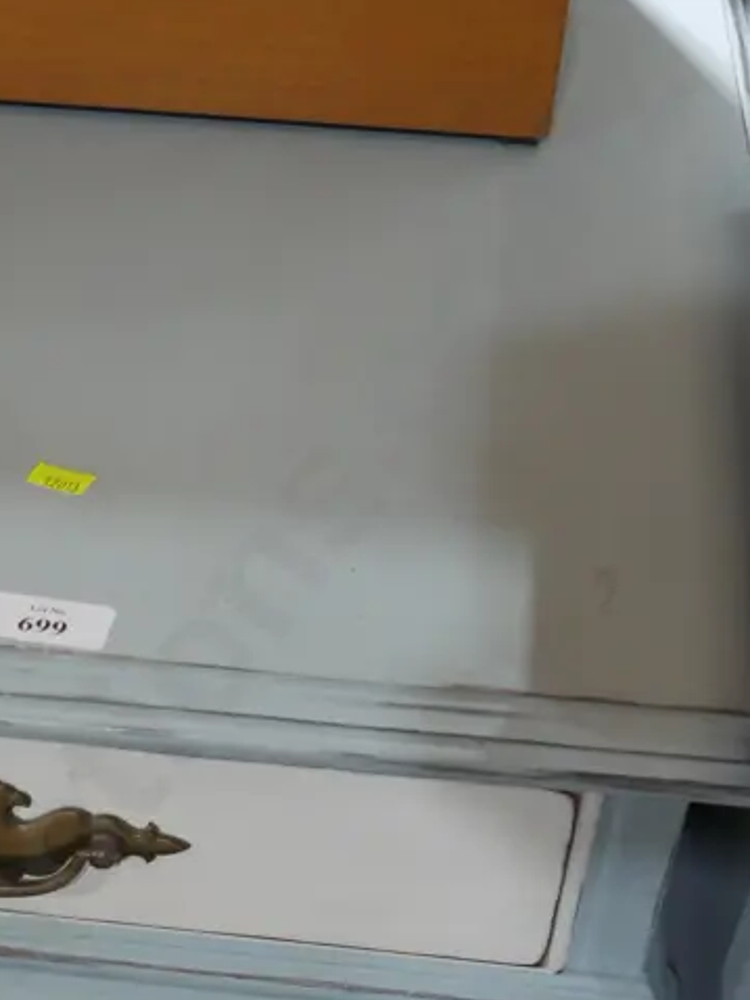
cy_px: 916
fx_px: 2225
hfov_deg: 18.7
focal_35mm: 77
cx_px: 15
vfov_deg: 24.5
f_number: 4
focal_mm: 18
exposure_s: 1/60
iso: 1000
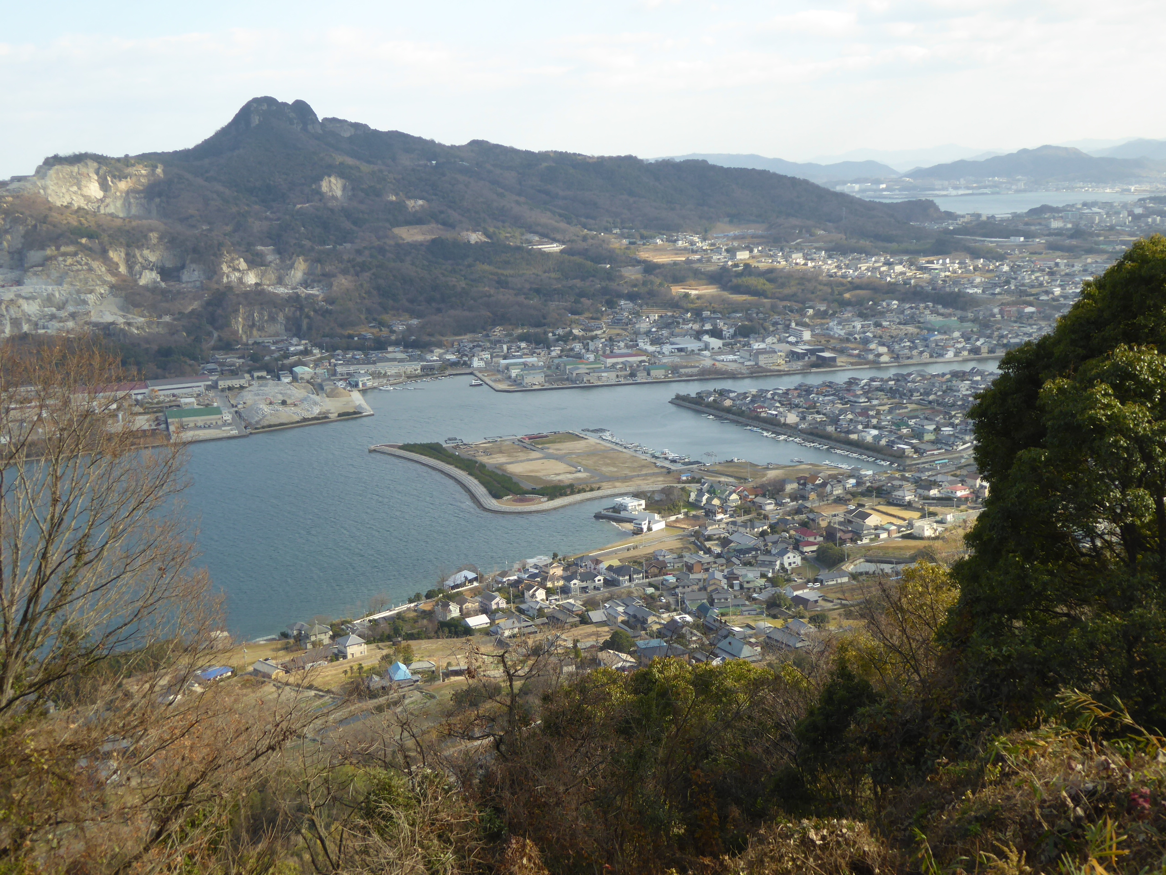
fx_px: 1549
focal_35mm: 46
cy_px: 438
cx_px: 583
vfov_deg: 31.5
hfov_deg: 41.2
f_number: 3.9
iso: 100
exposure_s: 1/320
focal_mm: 7.8
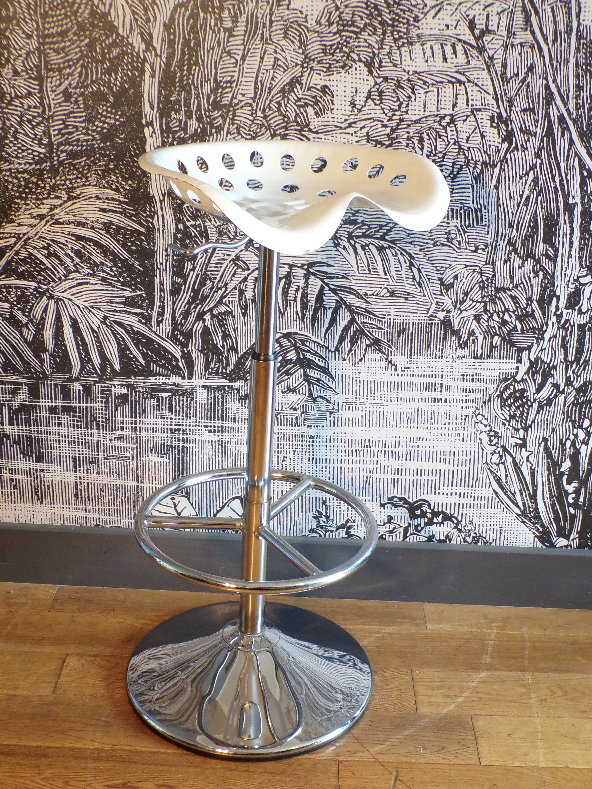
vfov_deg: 43.8
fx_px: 980
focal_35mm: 43
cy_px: 427
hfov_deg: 33.6
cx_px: 275
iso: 267
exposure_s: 1/17
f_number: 3.3
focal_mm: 6.6
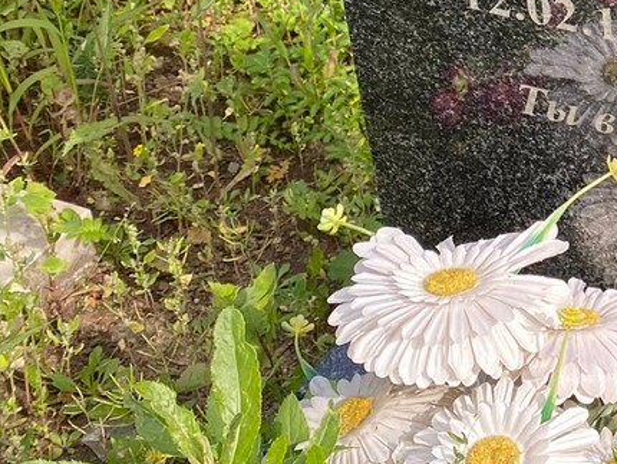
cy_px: -69
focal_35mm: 87
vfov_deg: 16.4
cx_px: 907
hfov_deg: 19.7
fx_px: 1552
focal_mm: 4.25
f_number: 1.8
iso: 32
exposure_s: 1/371
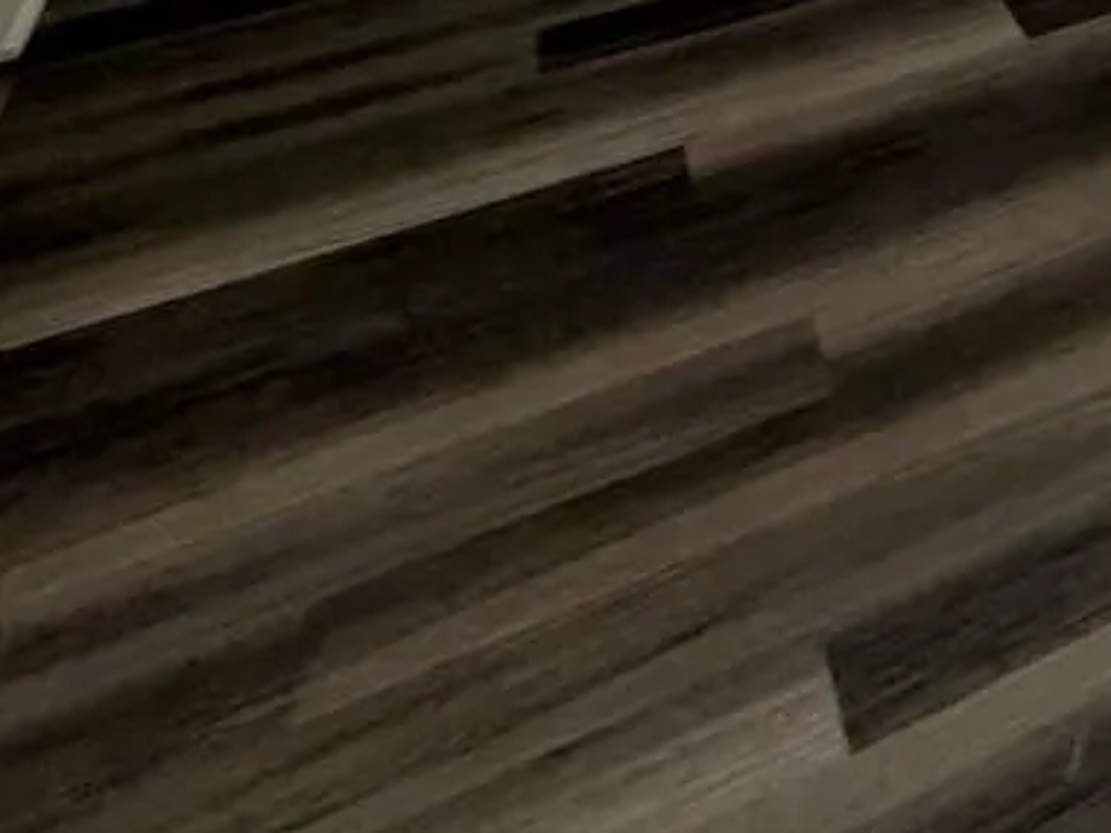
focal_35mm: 59
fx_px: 1894
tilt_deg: -0.4
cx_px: 2321
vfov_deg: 17.0
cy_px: -900
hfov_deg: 18.2
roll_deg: +0.1
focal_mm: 2.22
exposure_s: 1/120
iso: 250
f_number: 2.2
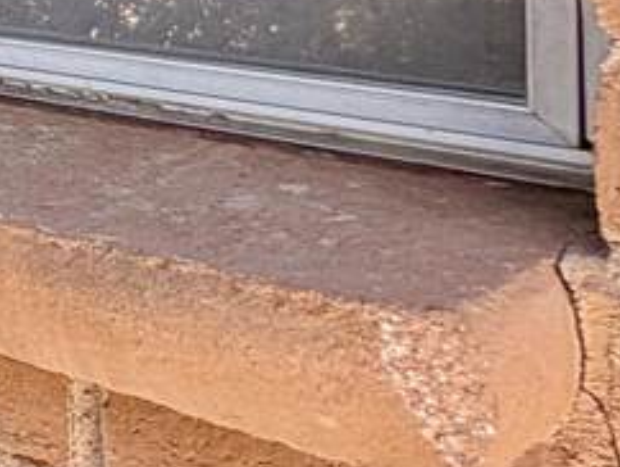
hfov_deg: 14.0
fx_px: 1327
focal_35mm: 74
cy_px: -162
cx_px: -971
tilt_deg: +0.4
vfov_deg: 18.4
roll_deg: +0.5
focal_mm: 2.22
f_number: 2.2
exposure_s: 1/171
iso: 40
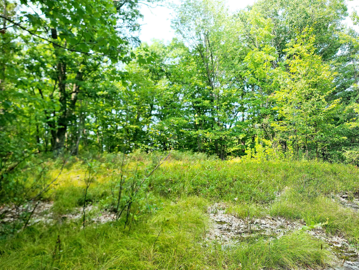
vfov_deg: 54.9
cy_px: 135
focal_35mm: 25
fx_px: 259
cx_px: 180
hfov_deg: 69.4
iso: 16
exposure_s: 1/167
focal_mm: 7
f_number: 1.8
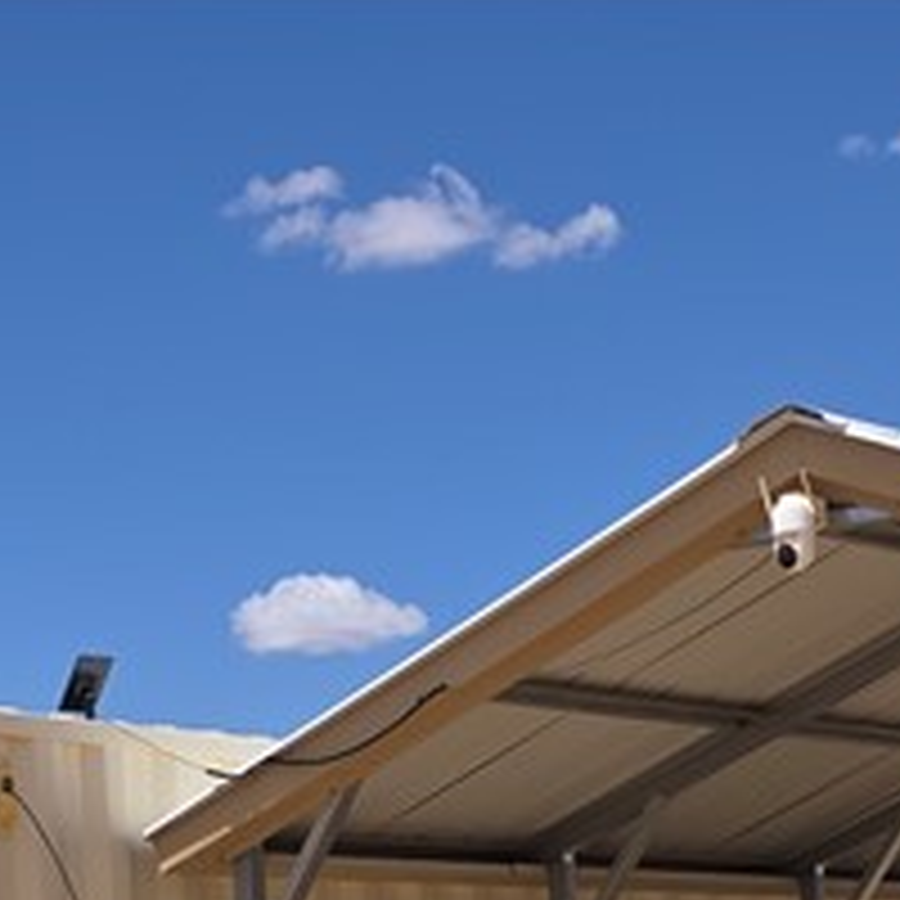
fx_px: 3059
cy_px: 1714
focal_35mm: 104
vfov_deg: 14.4
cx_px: 320
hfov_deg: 16.7
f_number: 1.7
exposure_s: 1/1457
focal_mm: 6.3
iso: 12
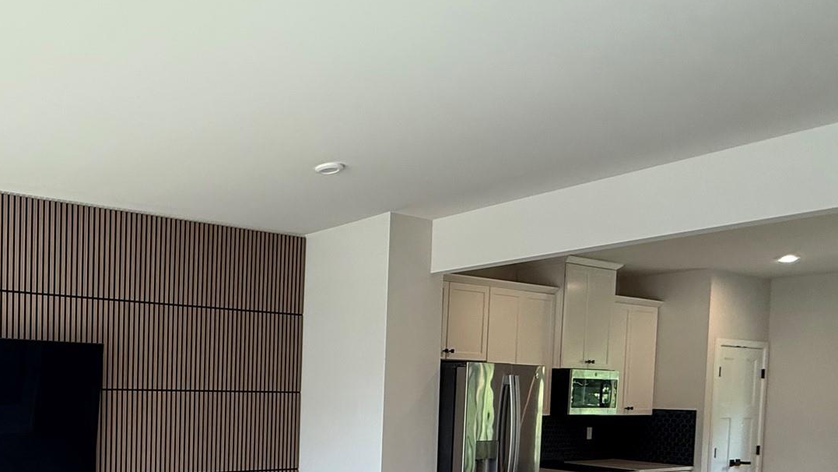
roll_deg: -0.3
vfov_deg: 37.8
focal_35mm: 29
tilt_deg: -2.5
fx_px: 644
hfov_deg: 55.4
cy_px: 414
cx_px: 54
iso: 160
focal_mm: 2.22
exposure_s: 1/120
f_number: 2.2
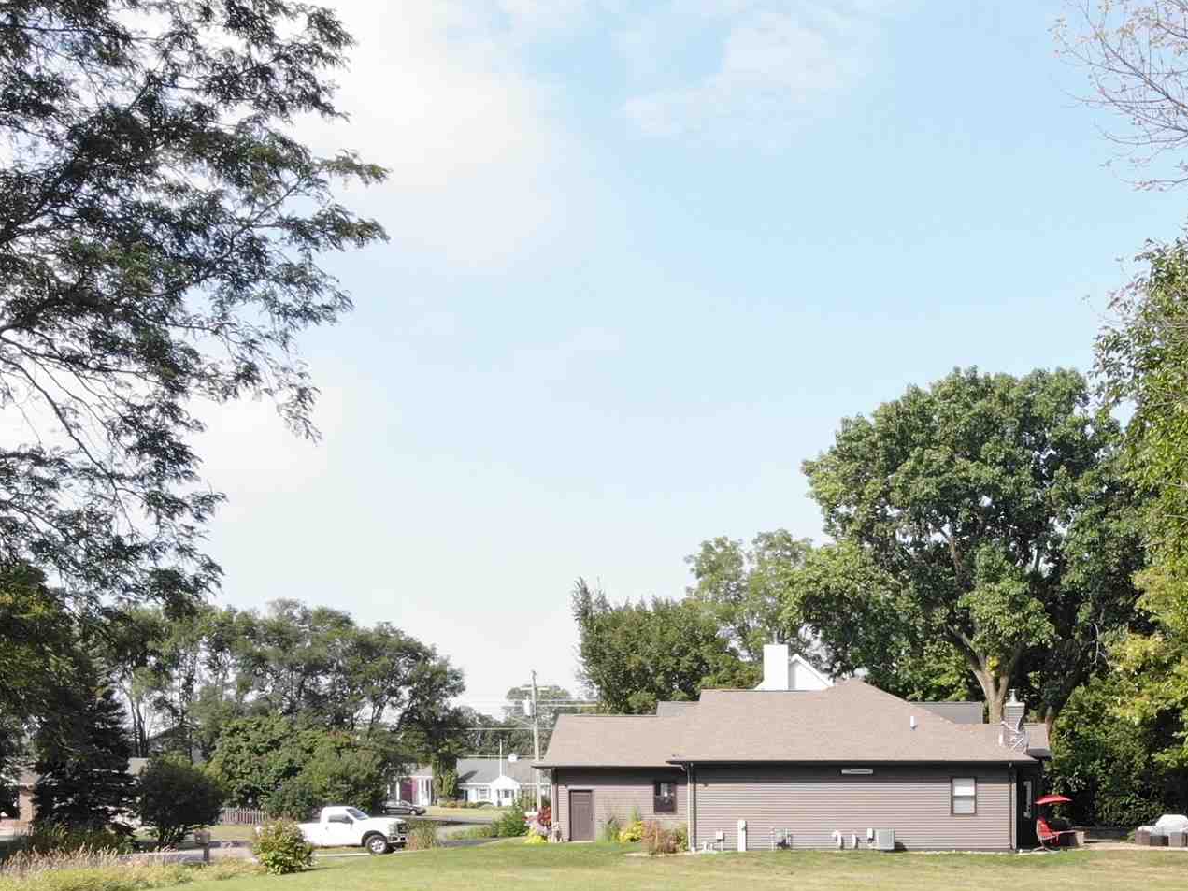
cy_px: 865
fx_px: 1990
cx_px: 955
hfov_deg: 32.3
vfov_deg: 24.2
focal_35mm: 58
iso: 100
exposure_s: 1/380
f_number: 2.8
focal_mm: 4.5
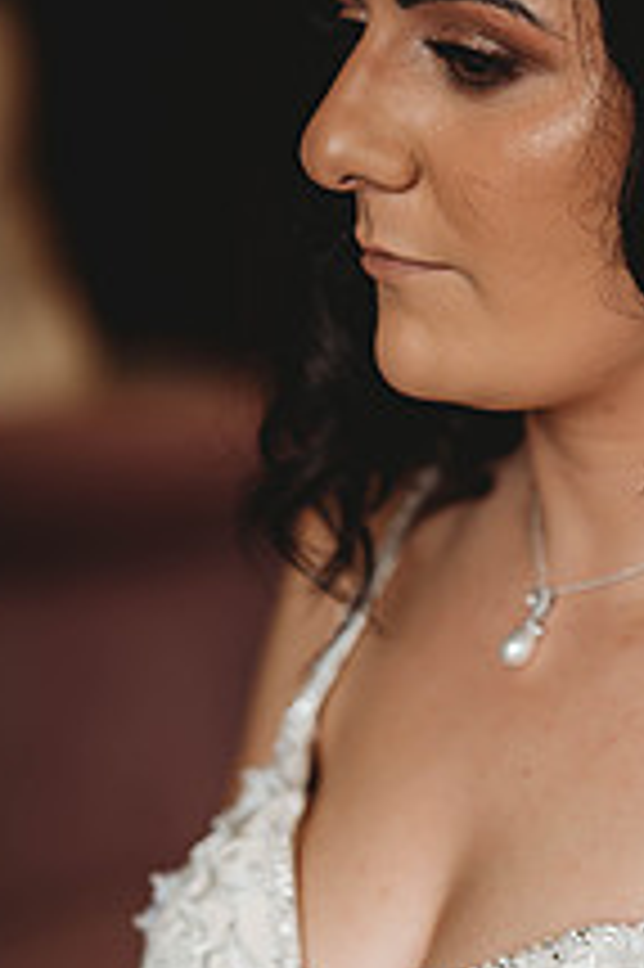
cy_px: 387
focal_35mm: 178
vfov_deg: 11.6
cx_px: 534
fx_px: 4784
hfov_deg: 7.7
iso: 320
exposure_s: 1/160
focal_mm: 85
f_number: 1.8
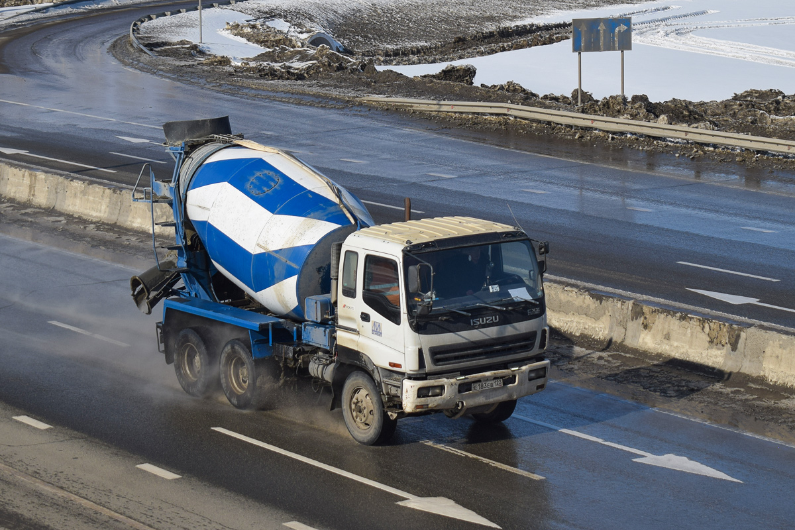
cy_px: 265
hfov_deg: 24.6
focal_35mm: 82
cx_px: 398
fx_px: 1822
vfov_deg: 16.6
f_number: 6.3
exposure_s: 1/1000
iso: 100
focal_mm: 55
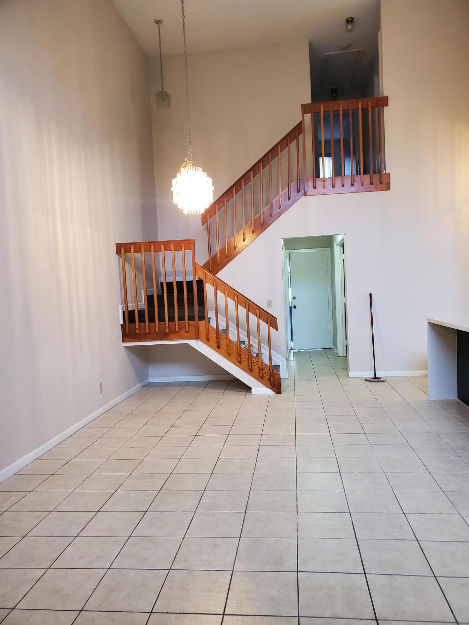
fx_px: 470
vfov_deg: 67.3
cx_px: 234
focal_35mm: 26
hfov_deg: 53.1
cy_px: 312
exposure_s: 1/40
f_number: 2.4
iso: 320
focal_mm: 4.3
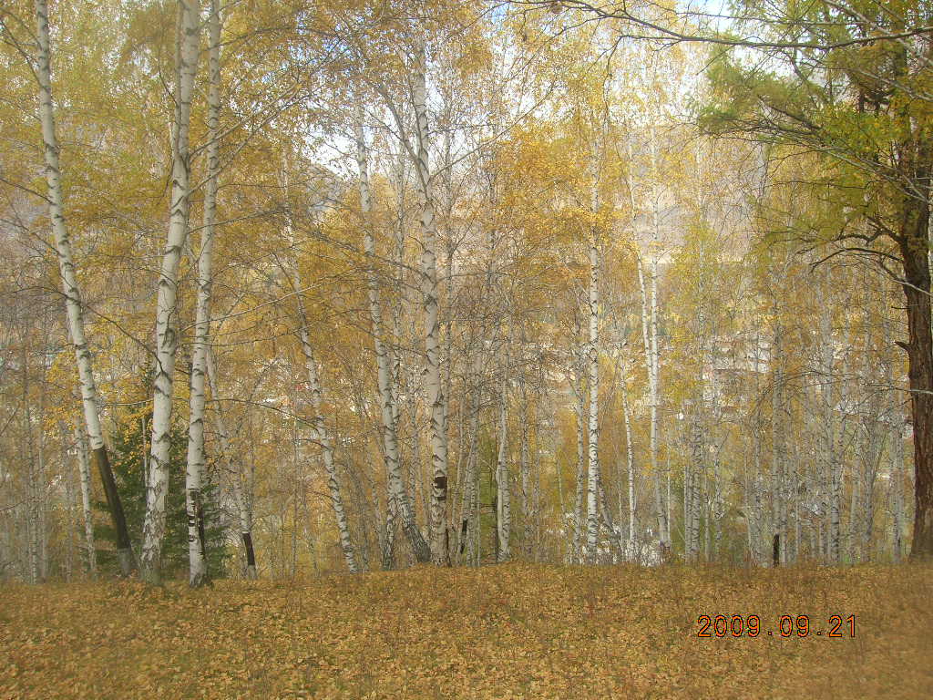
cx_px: 466
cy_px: 350
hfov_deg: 54.0
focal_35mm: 34
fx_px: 916
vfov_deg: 41.8
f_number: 4.9
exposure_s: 1/107
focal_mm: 5.7
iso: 50
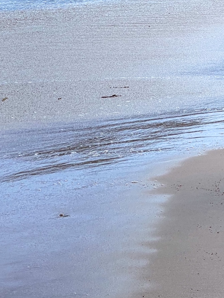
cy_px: -26
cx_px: 218
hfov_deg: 12.4
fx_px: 1018
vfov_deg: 16.2
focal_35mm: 118
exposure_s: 1/1900
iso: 25
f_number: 2
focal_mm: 6
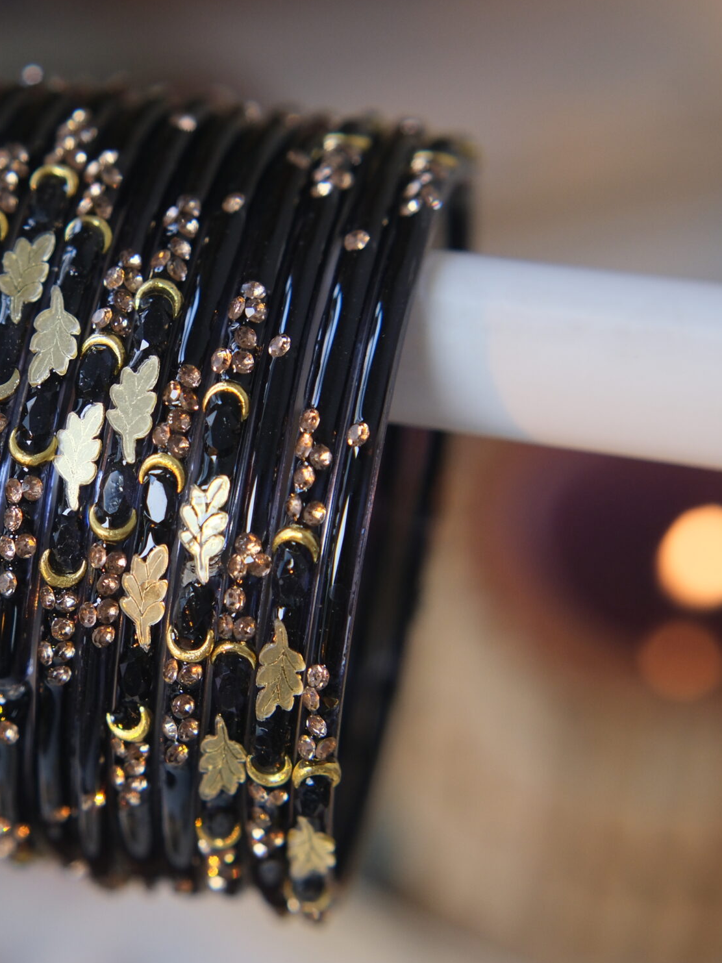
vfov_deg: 23.6
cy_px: 524
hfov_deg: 17.6
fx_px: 2309
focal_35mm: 83
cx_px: 137
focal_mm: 33
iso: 640
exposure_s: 1/125
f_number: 3.2
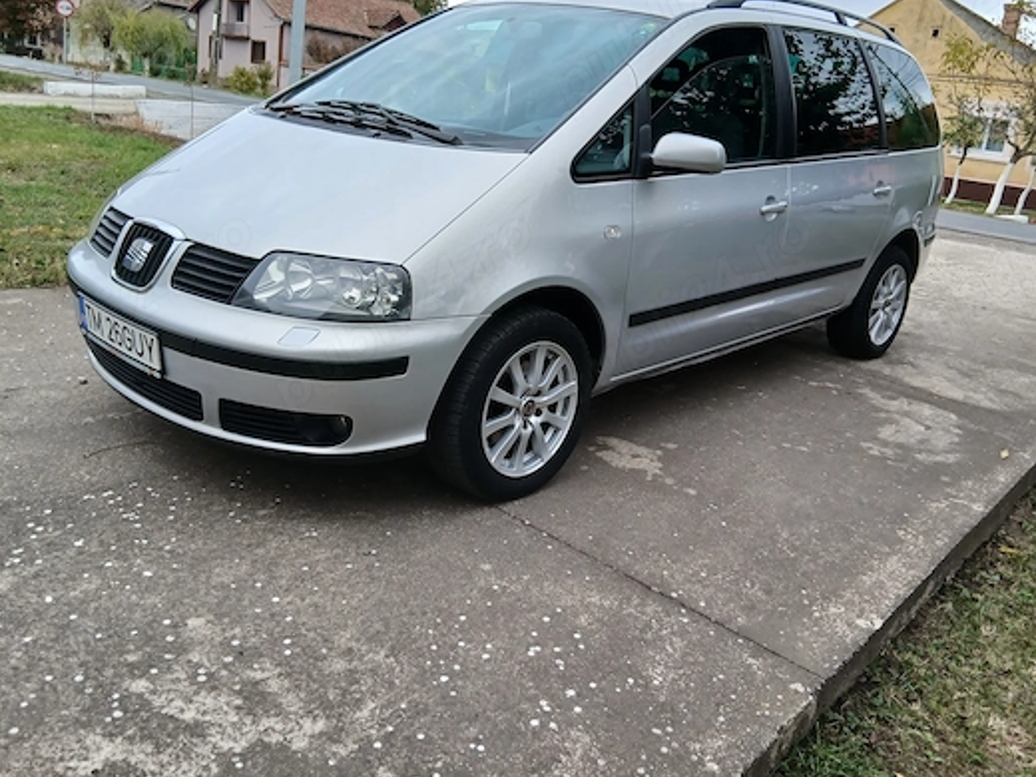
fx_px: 898
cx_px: 542
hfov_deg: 59.9
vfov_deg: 46.7
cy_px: 335
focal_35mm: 30
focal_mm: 3.98
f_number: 1.8
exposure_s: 1/100
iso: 20
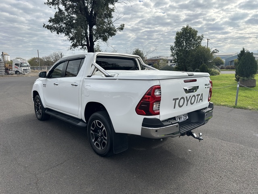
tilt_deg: -7.6
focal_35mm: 24
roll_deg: +0.1
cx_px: 129
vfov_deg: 56.8
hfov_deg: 71.6
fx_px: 179
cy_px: 97
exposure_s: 1/4016
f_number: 1.78
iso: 80
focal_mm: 6.86
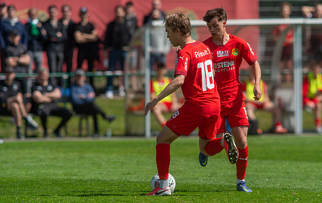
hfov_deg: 4.3
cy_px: 97
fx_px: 4304
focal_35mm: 490
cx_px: 185
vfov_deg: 2.7
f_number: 4
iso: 125
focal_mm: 420
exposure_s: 1/1250
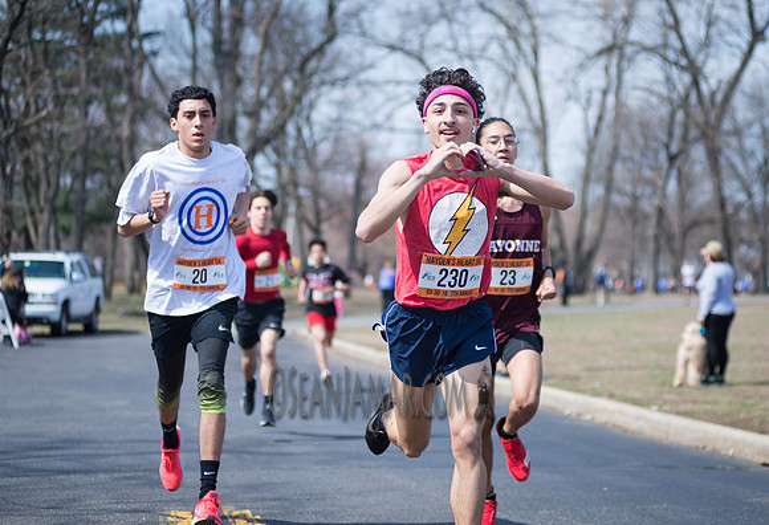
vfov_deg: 15.8
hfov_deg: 23.0
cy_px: 241
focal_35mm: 88
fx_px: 1890
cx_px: 425
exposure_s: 1/1000
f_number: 3.2
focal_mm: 80
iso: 100
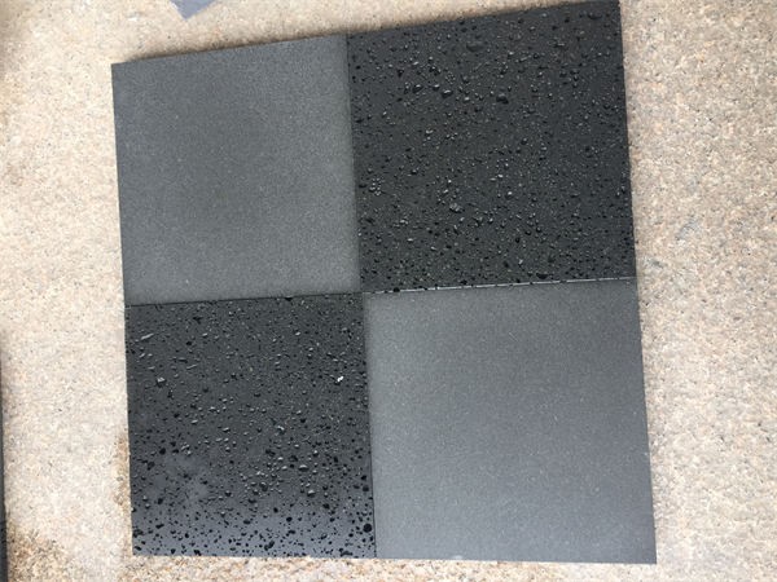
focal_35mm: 29
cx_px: 388
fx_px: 651
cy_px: 291
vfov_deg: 48.2
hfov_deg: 61.7
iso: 50
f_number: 2.2
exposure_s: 1/100
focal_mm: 4.15
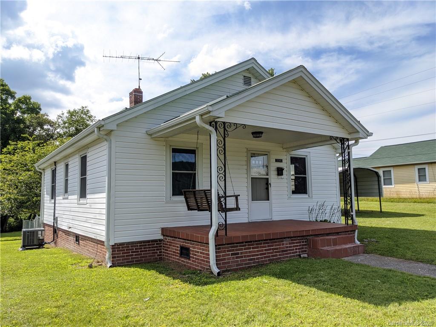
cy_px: 164
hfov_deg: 65.3
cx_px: 218
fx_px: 340
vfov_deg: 51.4
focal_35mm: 27
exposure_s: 1/2933
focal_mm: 4.38
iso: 60
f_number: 1.73
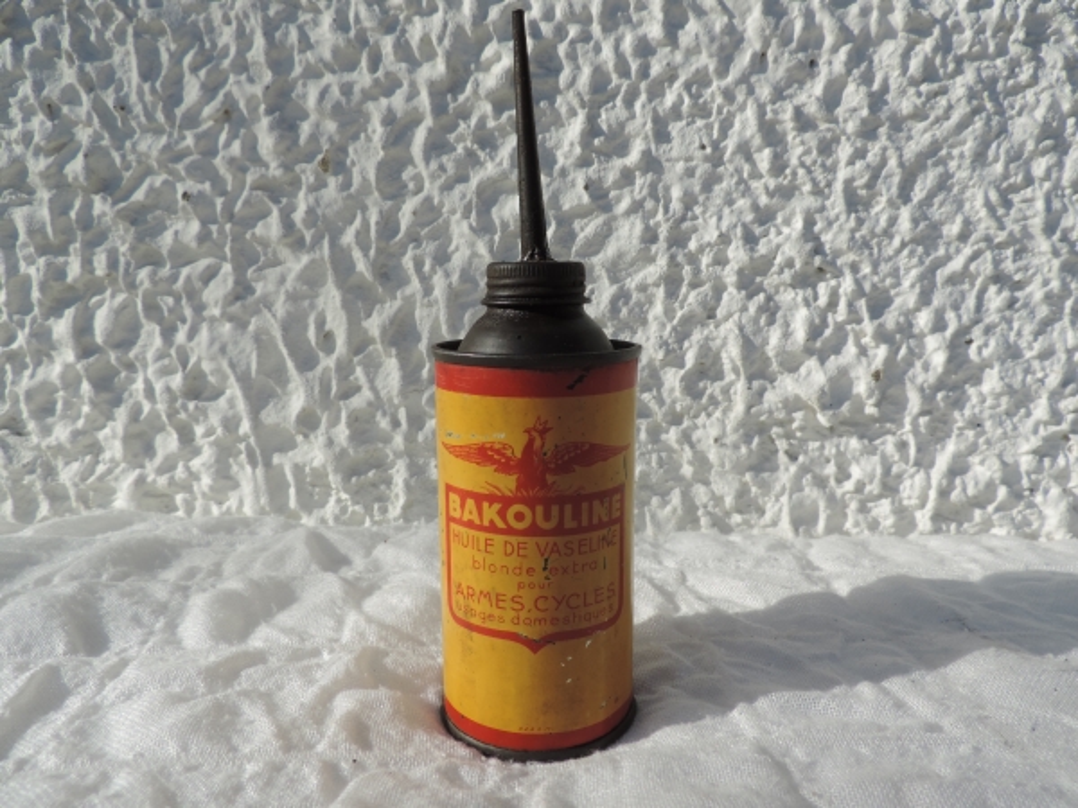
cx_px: 539
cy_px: 404
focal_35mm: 24
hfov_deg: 71.6
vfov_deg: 56.8
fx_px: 747
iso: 80
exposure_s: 1/1250
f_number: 3.3
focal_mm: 4.3
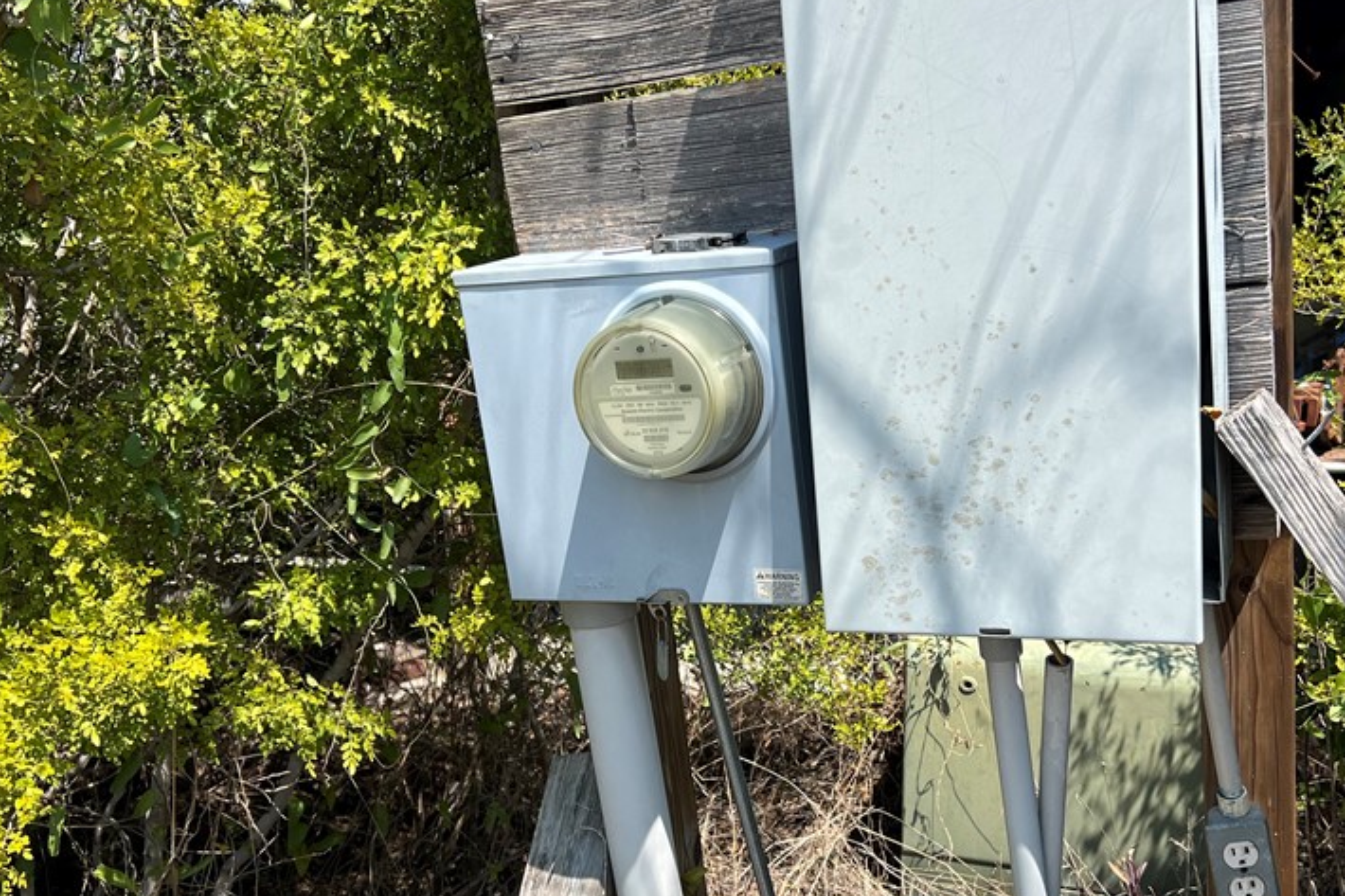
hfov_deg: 49.5
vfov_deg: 34.0
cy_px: 555
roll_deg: +5.0
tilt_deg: -13.5
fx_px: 1457
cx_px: 741
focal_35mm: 39
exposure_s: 1/2841
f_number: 1.5
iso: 50
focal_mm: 5.7
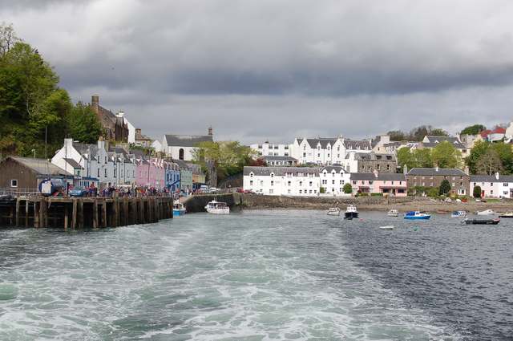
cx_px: 256
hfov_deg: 29.3
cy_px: 170
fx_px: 982
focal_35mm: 69
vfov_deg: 19.7
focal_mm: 46
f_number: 11
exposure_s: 1/400
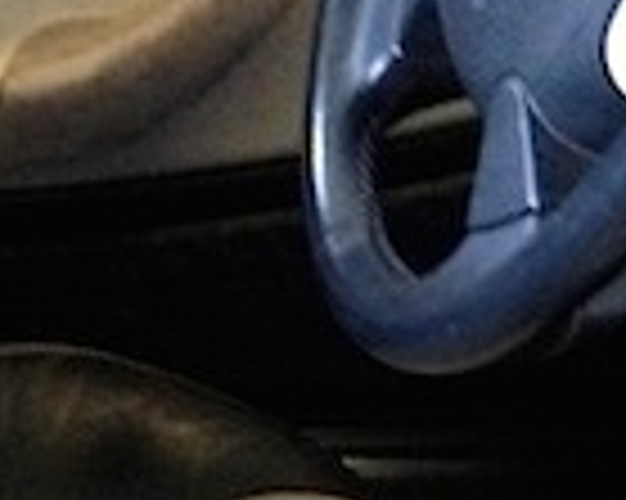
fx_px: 2907
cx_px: -113
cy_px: 1050
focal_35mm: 157
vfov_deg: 9.1
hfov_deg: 12.0
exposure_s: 1/15
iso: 400
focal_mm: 4.28
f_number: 2.4
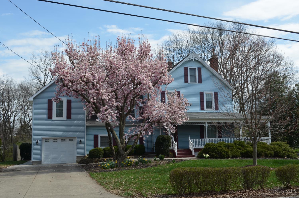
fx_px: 298
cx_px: 150
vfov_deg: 36.7
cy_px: 99
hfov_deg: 53.2
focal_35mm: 36
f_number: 8
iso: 140
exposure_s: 1/250
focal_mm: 24
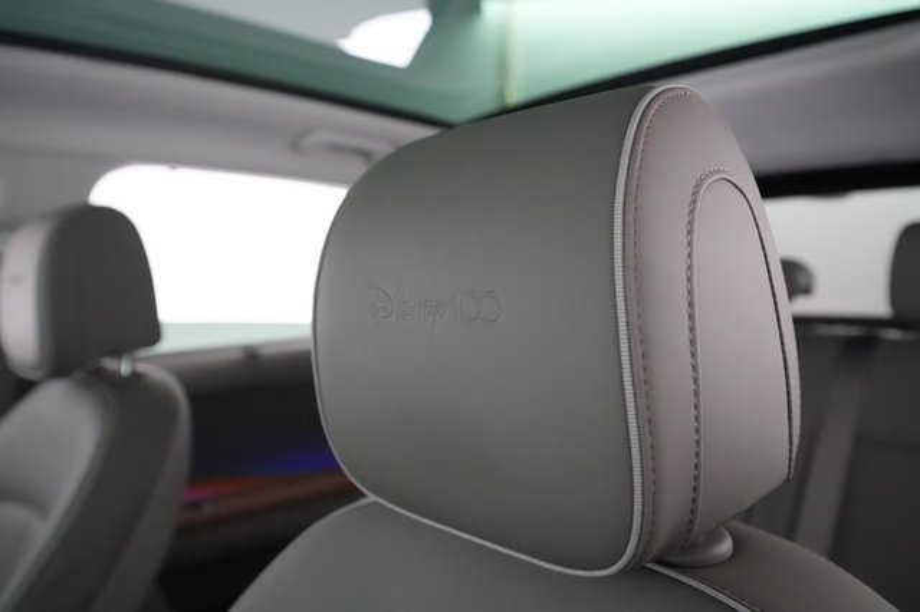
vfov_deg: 46.4
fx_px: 715
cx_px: 460
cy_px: 306
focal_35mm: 28
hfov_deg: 65.5
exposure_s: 1/250
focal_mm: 28
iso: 20000
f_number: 4.5
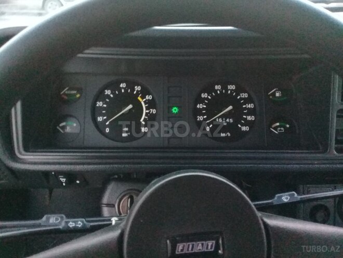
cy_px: 129
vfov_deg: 45.4
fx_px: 307
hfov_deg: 58.4
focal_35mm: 31
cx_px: 172
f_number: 2.2
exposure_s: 1/17
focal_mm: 3.3
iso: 640
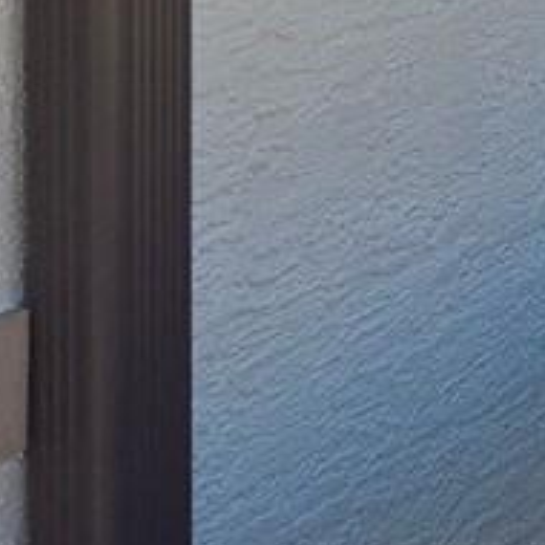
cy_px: -513
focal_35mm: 171
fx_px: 3046
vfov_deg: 9.6
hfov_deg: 9.1
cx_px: 1354
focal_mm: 5.4
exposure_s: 1/682
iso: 25
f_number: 1.8
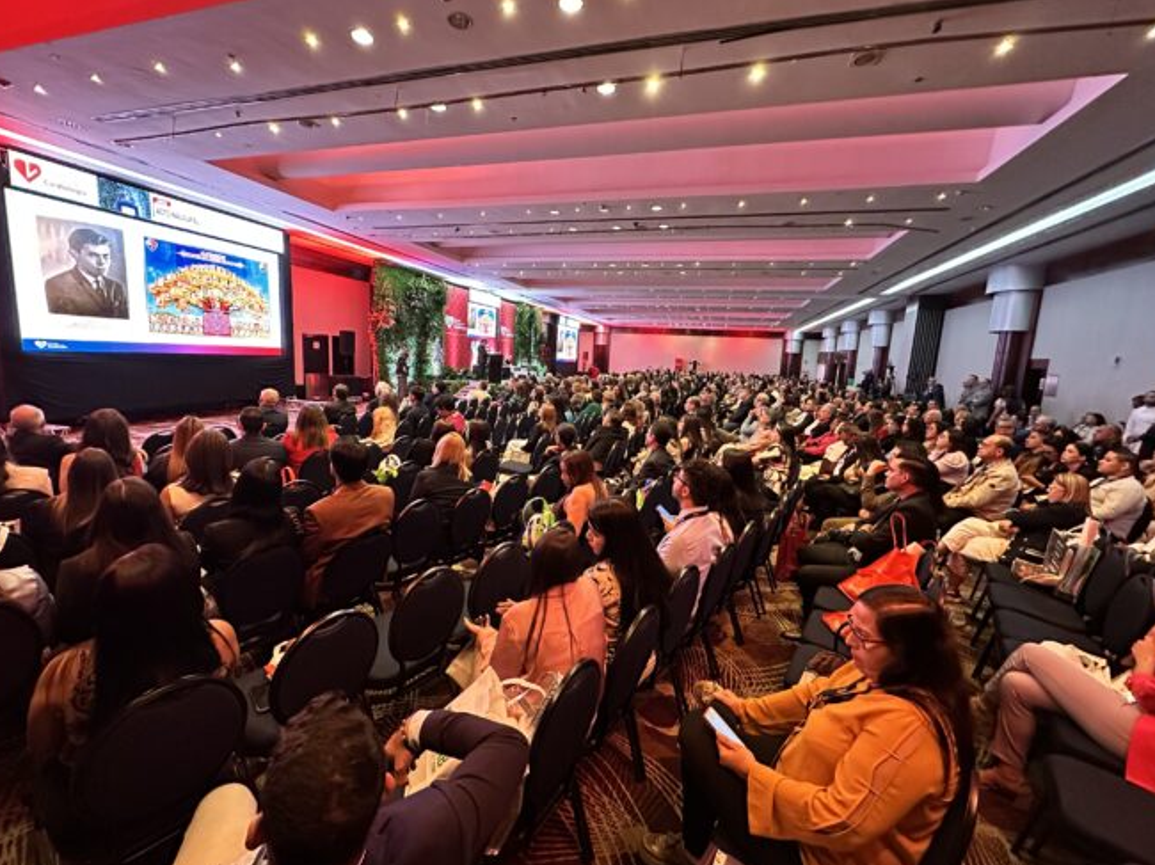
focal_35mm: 15
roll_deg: -2.7
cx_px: 567
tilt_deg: -7.2
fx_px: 500
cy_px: 432
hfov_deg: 98.2
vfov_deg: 81.7
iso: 1000
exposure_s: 1/60
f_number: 2.2
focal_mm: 2.22
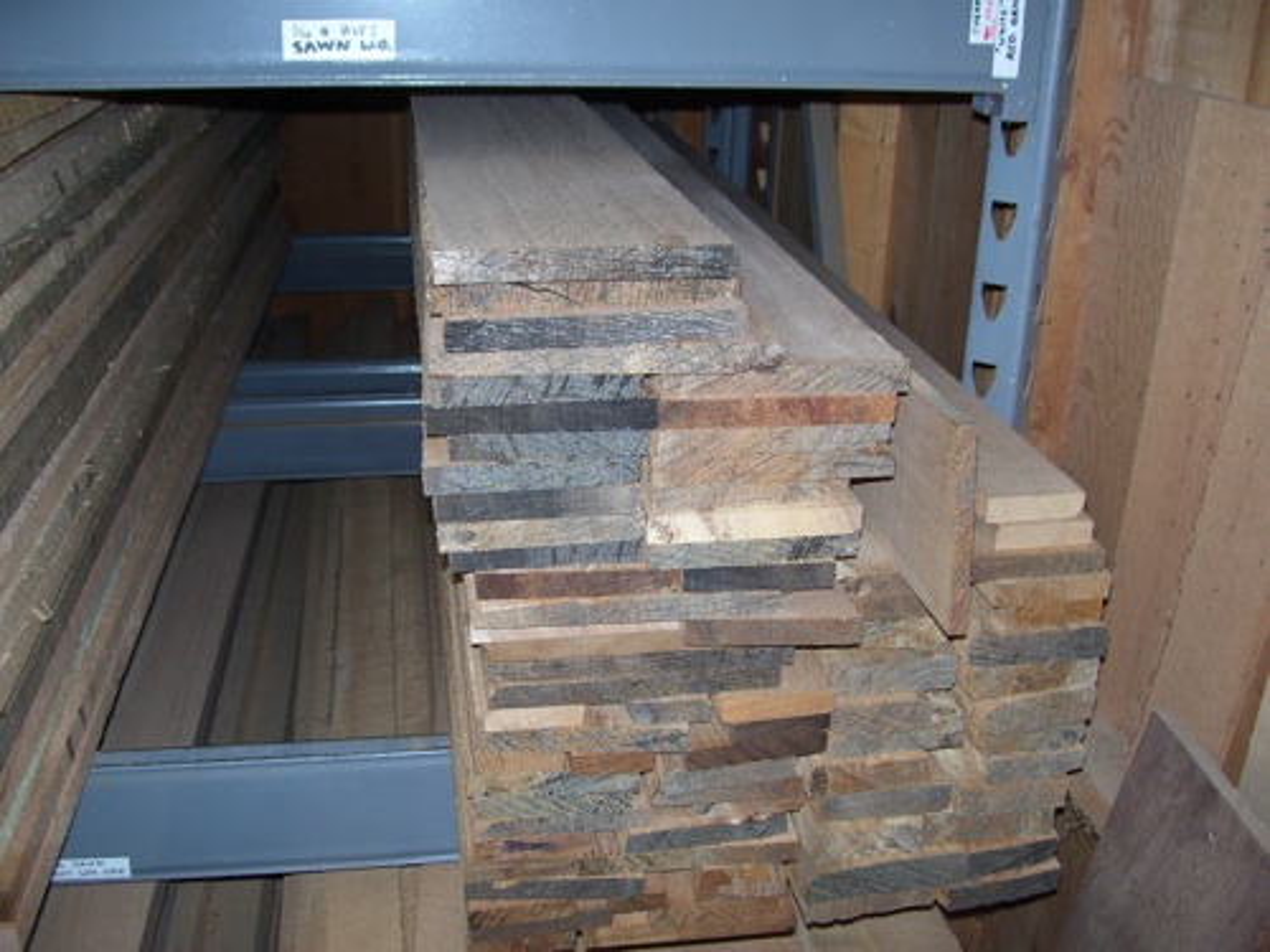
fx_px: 1321
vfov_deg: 39.7
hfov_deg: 51.4
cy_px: 476
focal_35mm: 36
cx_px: 635
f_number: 2.7
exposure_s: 1/60
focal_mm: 6
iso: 80
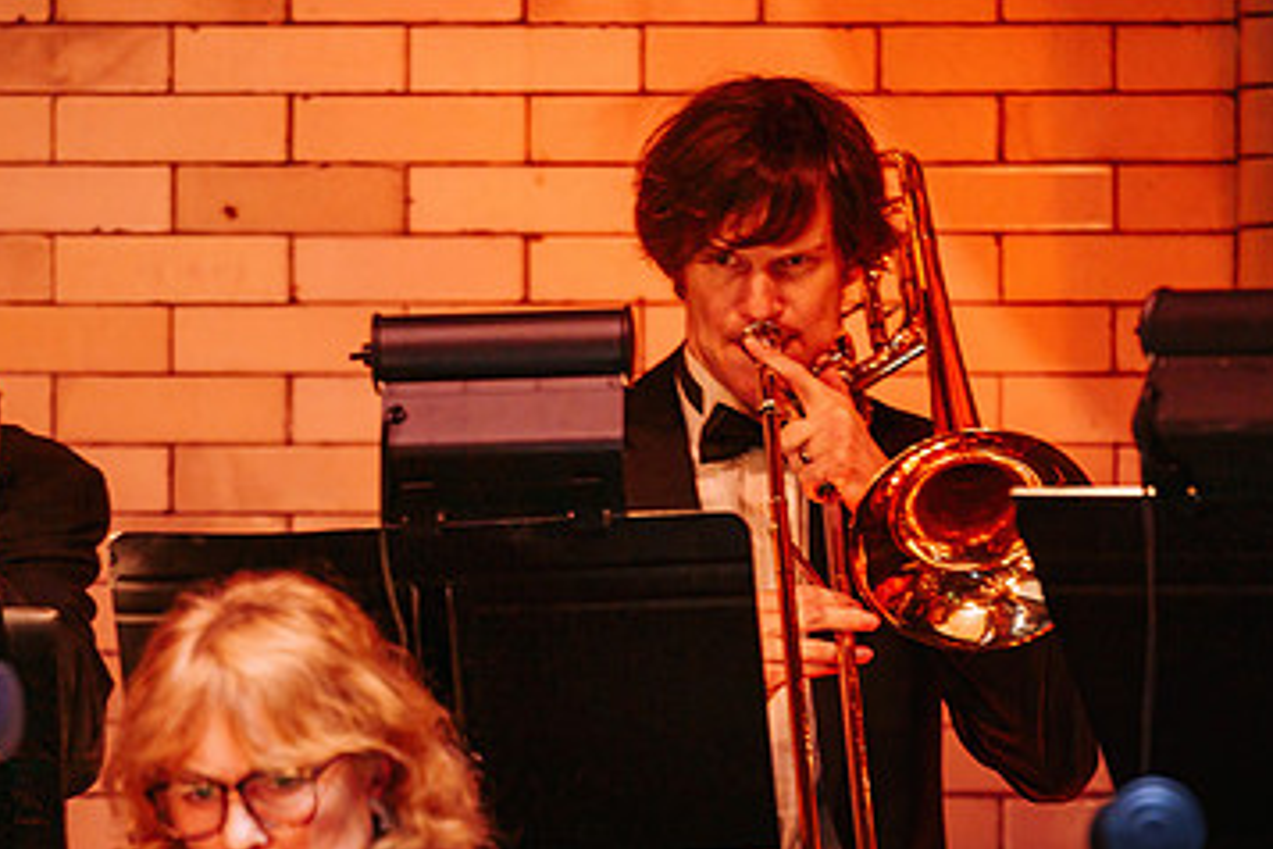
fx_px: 12340
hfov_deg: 5.9
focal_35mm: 349
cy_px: 443
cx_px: 465
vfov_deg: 3.9
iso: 1000
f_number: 2.8
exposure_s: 1/60
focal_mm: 198
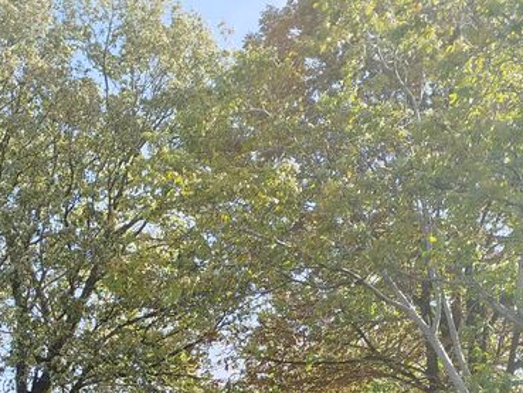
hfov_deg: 29.5
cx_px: 150
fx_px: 982
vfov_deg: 20.5
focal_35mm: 65
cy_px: 521
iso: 50
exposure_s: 1/402
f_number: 1.7
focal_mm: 5.31
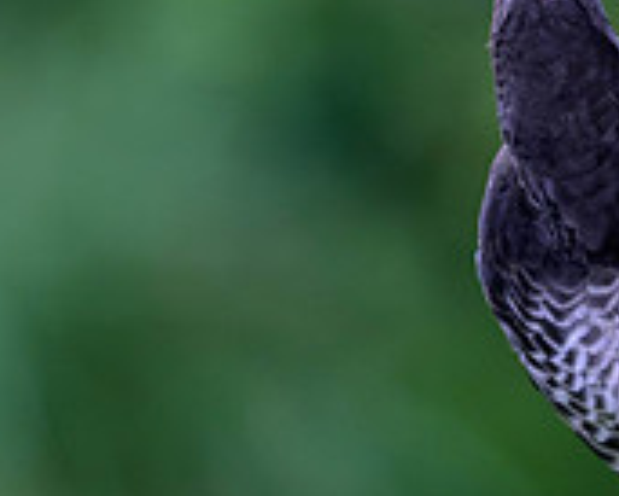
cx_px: 980
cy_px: 361
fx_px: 29934
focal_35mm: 1633
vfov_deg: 0.9
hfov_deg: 1.2
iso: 4500
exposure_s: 1/400
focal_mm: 400
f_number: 4
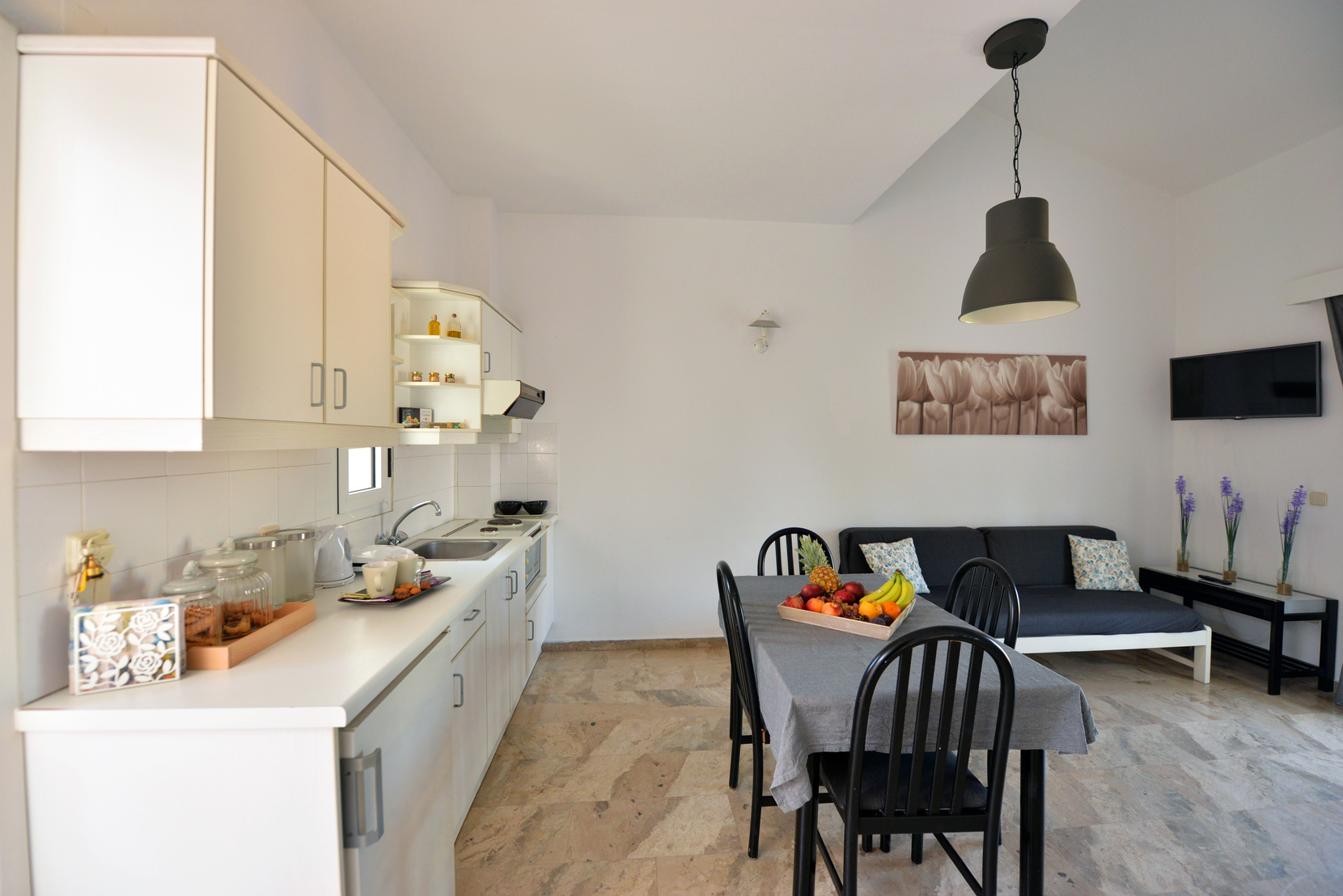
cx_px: 672
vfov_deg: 81.3
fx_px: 522
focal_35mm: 14
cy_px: 448
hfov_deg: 104.2
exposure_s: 1/160
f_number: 3.5
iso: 640
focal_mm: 14
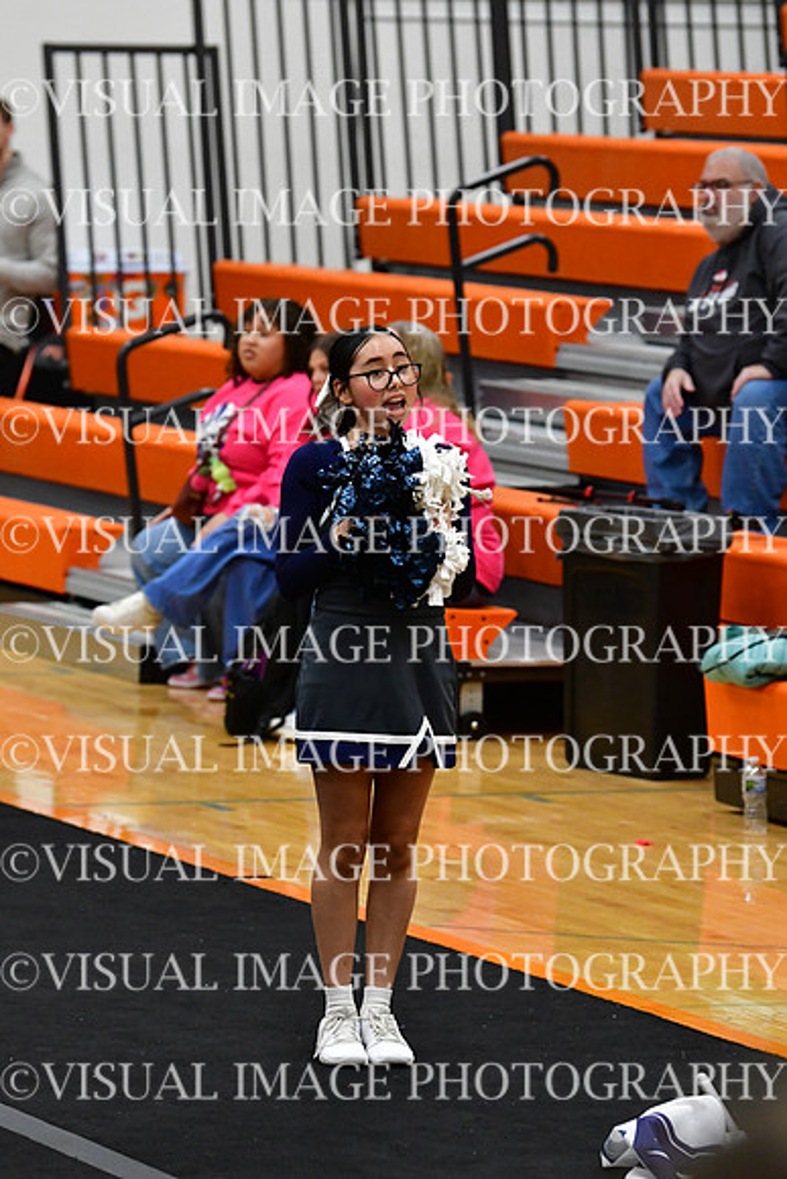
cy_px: 590
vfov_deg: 9.5
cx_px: 394
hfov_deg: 6.3
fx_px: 7111
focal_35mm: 217
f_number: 4
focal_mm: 145
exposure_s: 1/500
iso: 4000
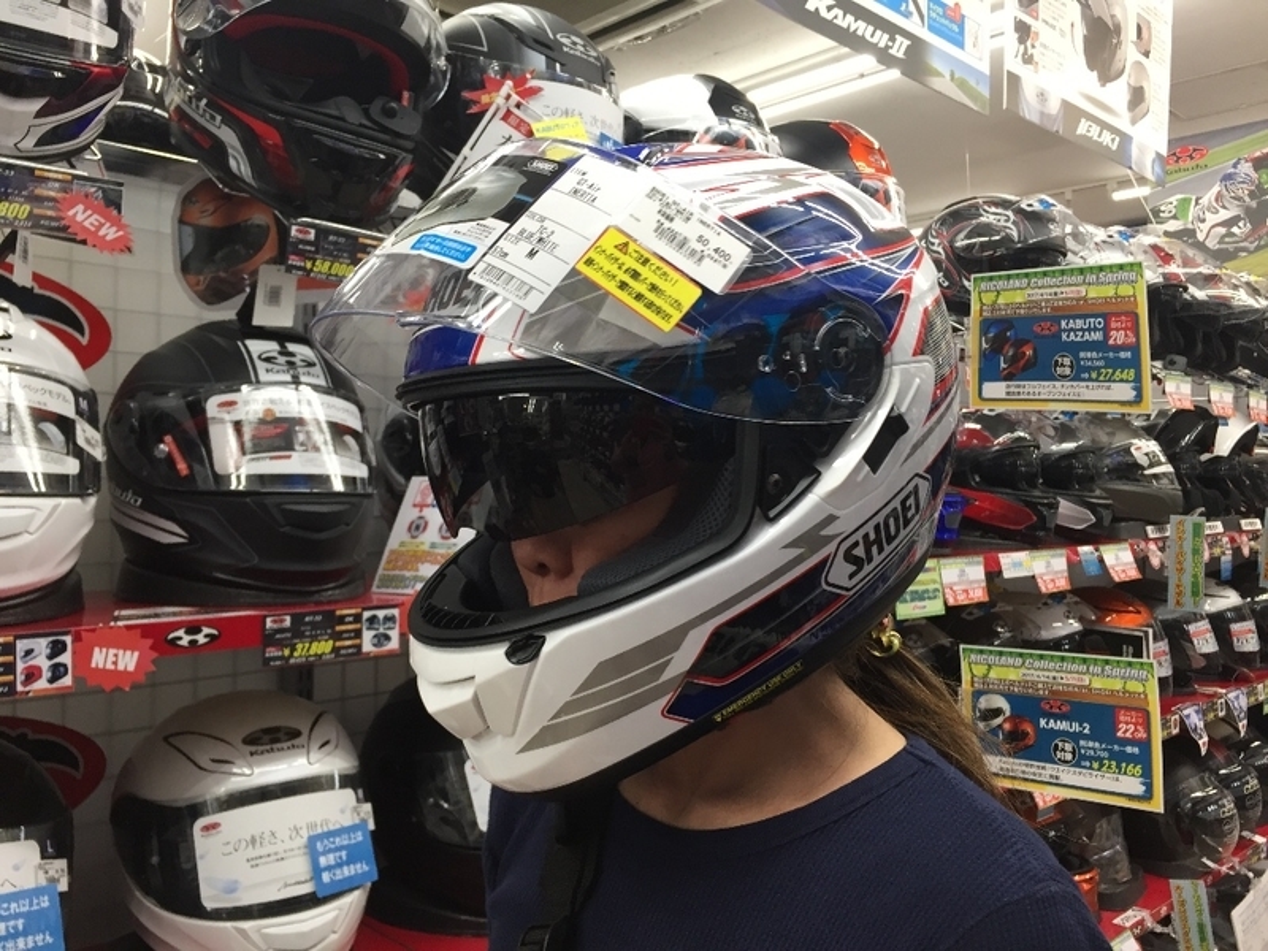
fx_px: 1062
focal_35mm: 29
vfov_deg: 48.2
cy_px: 476
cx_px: 634
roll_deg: -0.5
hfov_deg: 61.7
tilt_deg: +0.2
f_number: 2.2
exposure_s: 1/30
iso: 32
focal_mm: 4.15
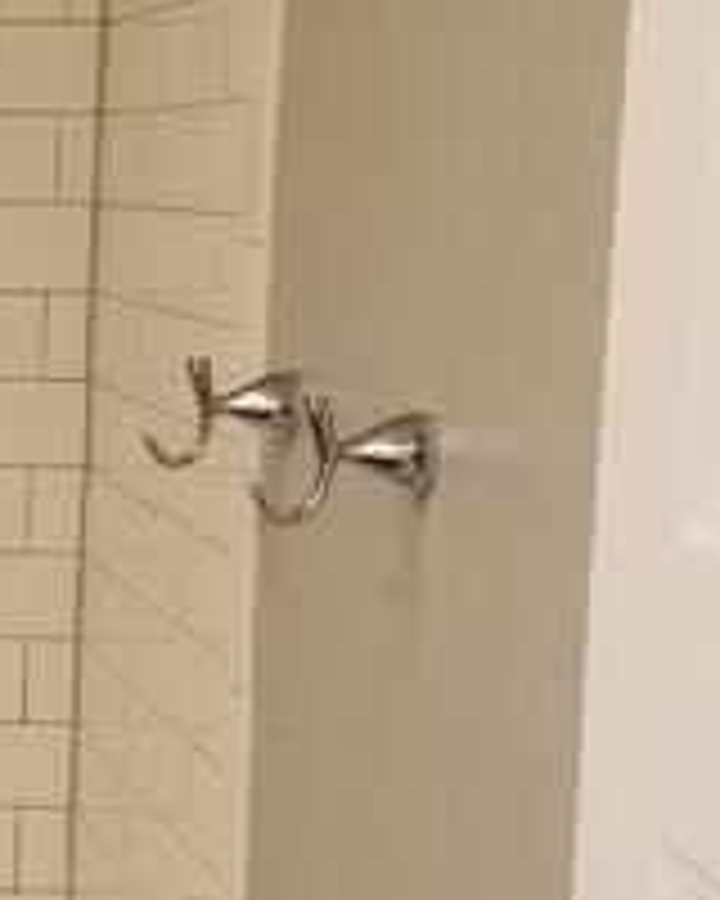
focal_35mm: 130
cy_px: 644
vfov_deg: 14.8
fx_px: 3463
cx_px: -490
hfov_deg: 11.2
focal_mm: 4.2
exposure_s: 1/30
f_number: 1.7
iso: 160
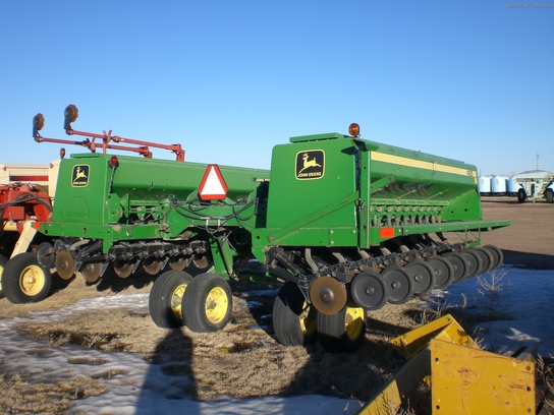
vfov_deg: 37.7
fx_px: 608
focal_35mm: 38
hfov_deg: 49.0
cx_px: 277
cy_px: 208
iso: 50
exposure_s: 1/500
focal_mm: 6.3
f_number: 4.4
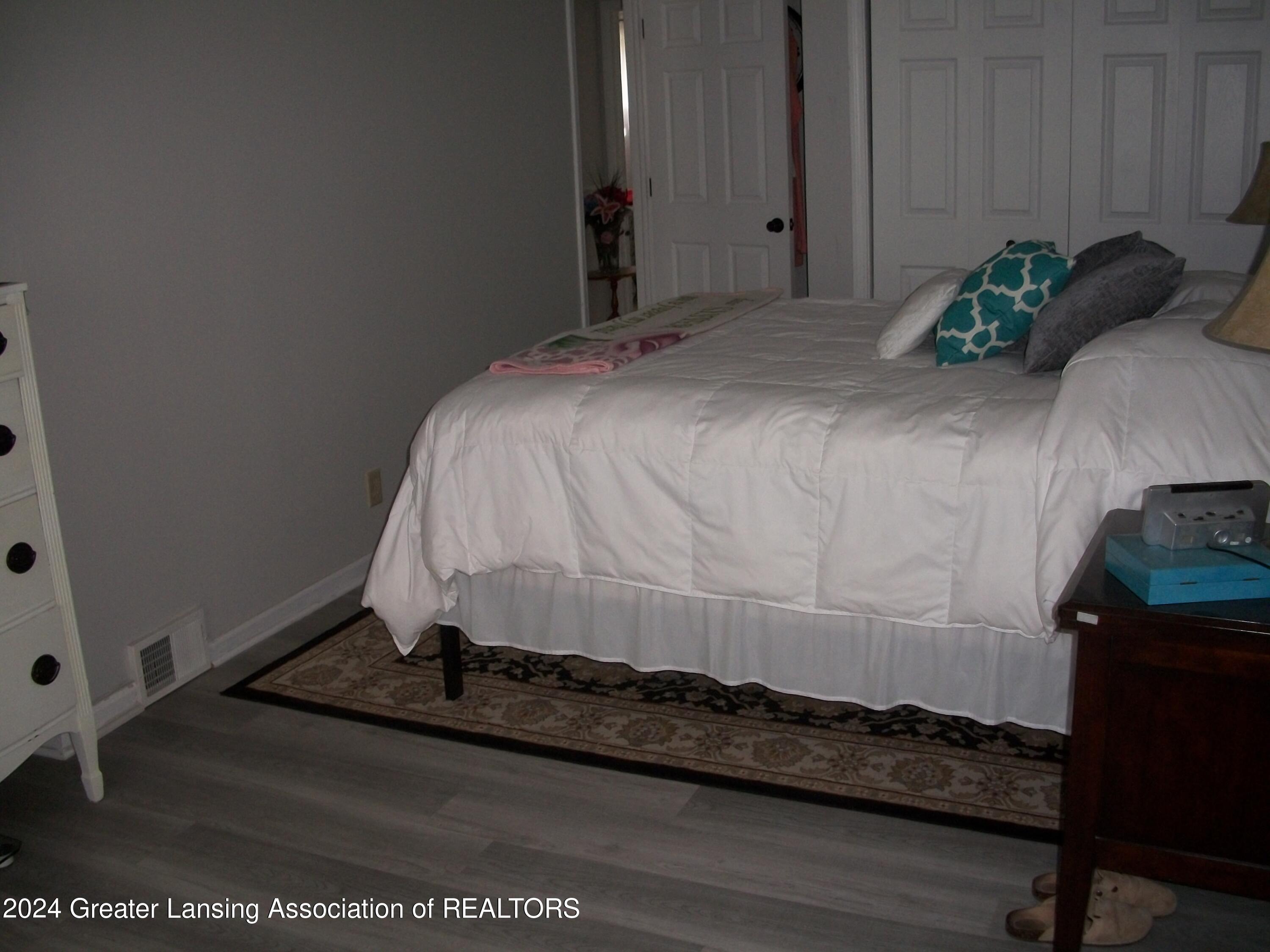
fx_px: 1284
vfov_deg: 40.7
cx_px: 635
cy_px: 476
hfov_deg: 52.6
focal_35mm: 35
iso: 200
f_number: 3.1
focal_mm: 6.3
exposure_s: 1/125
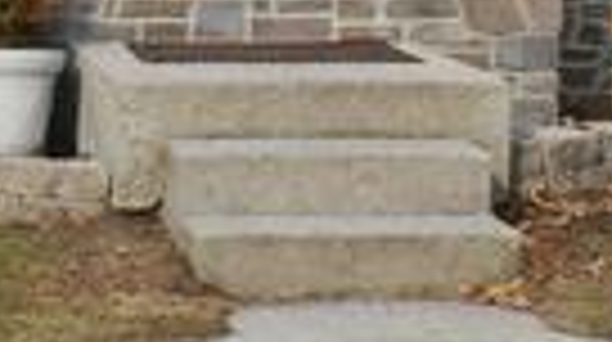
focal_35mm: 160
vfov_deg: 7.4
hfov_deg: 13.2
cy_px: -220
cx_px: -45
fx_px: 2592
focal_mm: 18
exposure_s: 1/200
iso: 100
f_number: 7.1
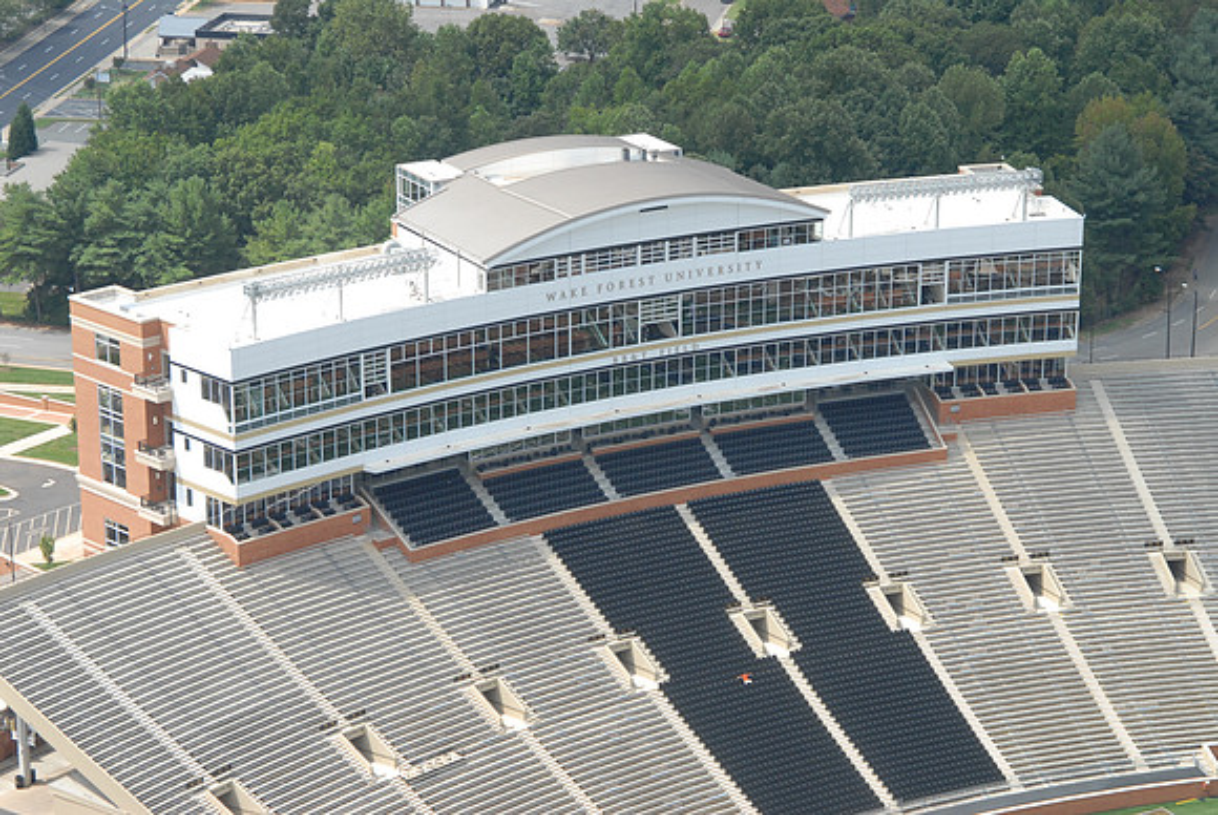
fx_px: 3150
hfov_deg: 21.9
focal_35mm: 93
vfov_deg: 14.7
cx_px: 609
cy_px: 408
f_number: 9
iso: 400
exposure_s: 1/640
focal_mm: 62
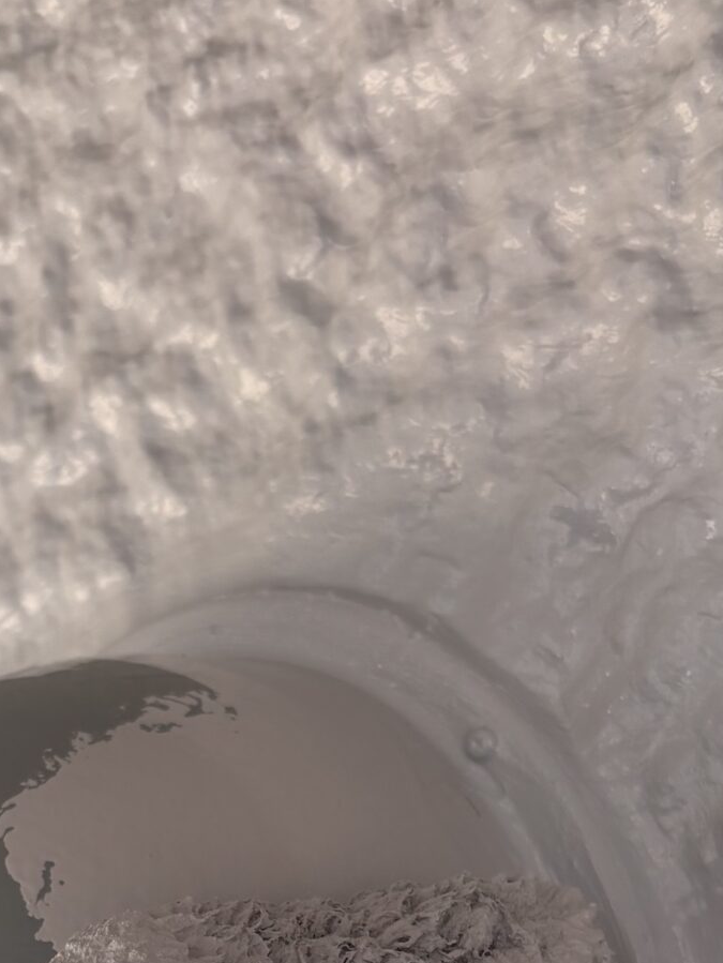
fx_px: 2059
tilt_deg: -1.6
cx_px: 80
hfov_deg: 19.6
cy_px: 1056
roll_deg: +0.4
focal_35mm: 74
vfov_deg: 24.6
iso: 40
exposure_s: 1/121
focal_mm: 5.96
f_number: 1.6
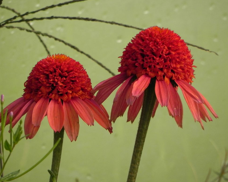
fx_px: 4892
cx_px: 111
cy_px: 89
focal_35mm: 725
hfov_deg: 2.7
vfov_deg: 2.1
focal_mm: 120
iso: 160
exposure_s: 1/640
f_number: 5
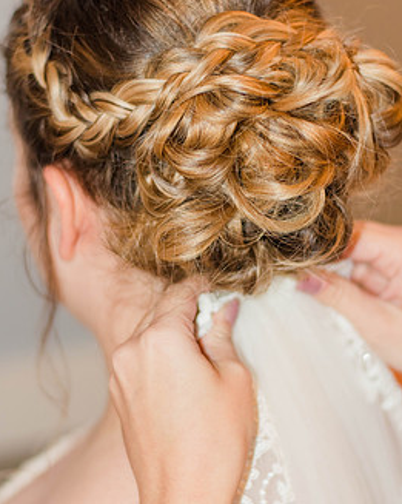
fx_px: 1445
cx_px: 203
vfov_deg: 19.8
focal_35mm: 97
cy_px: 271
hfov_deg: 15.8
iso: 640
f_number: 1.8
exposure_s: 1/160
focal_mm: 50
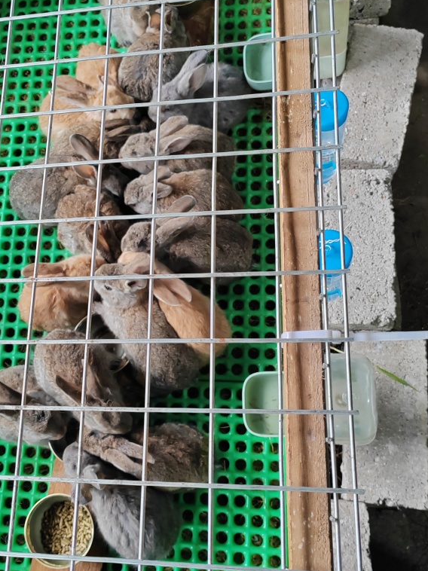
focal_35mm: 38
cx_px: 157
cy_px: 284
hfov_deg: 37.4
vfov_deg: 49.0
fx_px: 627
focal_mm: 5.52
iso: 500
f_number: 1.9
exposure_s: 1/50
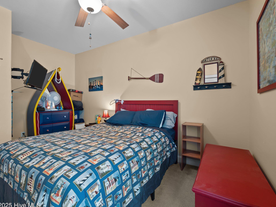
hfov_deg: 98.1
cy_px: 105
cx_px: 141
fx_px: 120
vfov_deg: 81.8
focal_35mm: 15
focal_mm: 7
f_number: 5.6
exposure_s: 1/1.25
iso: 200
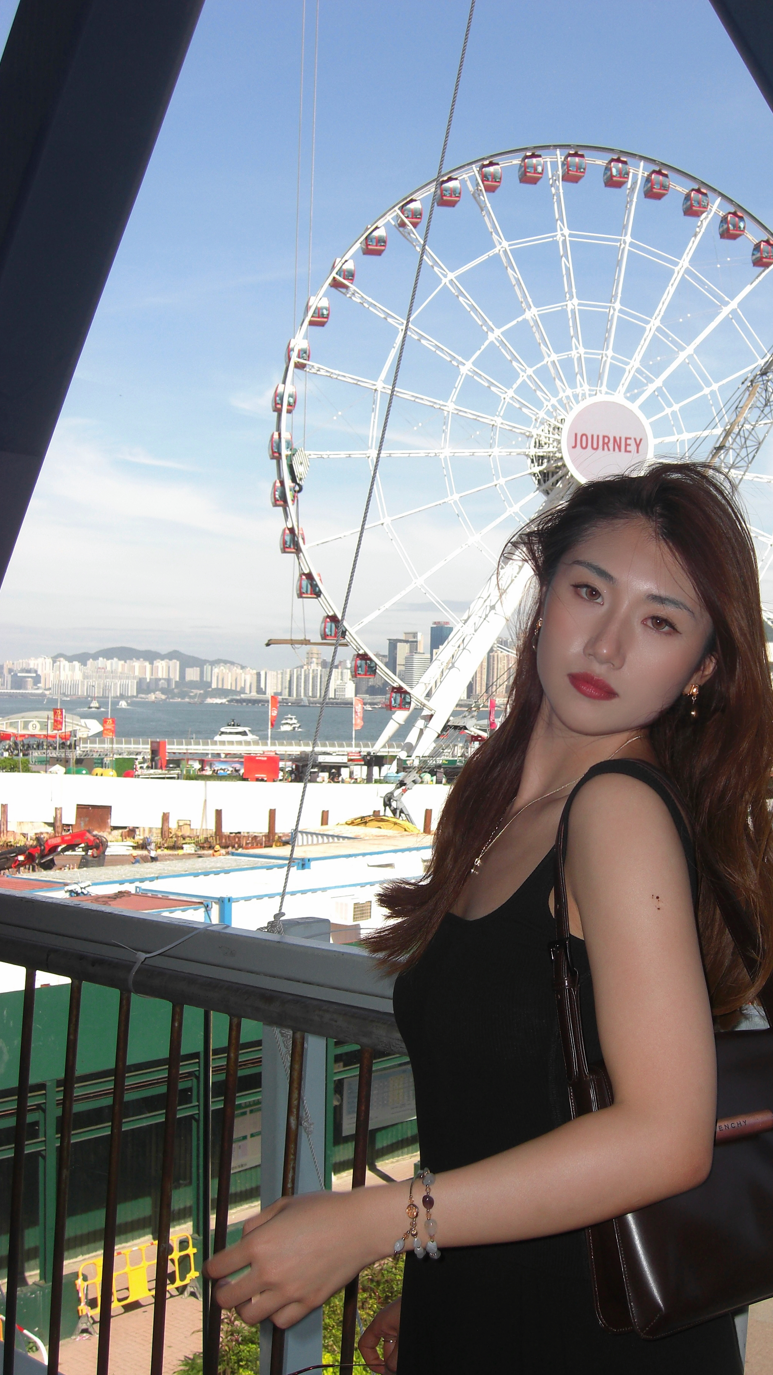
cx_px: 518
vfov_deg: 48.4
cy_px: 696
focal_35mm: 42
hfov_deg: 28.2
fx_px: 1530
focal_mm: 7.9
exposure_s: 1/640
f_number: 4
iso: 80
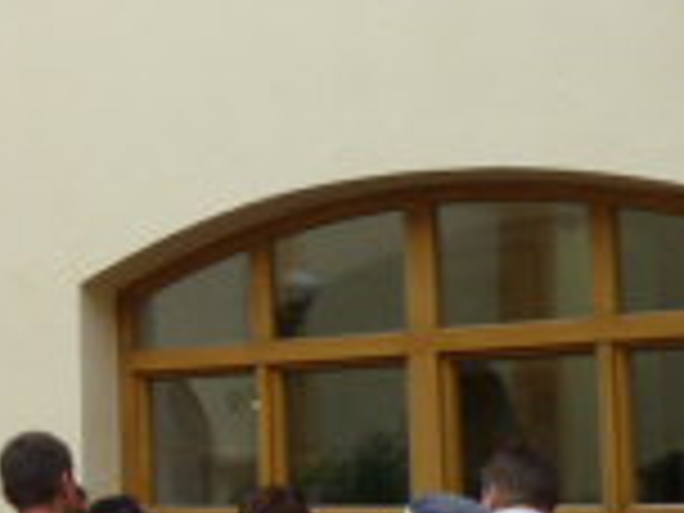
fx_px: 2075
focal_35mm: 105
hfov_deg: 15.1
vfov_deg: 14.1
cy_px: 360
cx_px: -702
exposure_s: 1/100
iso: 80
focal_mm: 4.1
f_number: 3.5
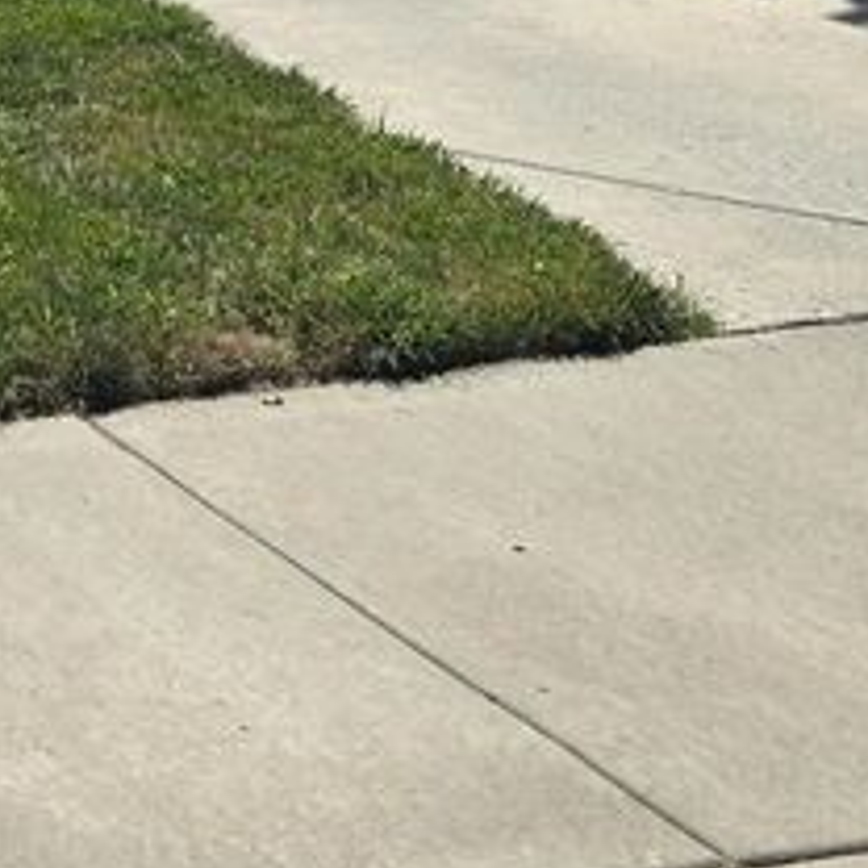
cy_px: -647
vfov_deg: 15.3
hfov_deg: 15.8
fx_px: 2837
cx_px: -484
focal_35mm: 100
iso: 25
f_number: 1.8
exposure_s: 1/2105
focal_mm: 5.4
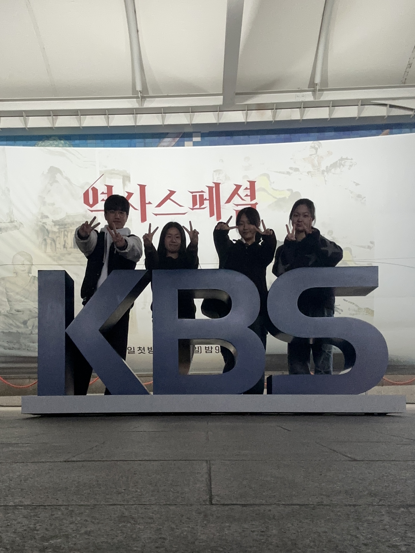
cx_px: 208
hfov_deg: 46.8
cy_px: 276
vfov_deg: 60.0
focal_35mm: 30
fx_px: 480
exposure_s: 1/60
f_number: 1.9
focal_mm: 2.69
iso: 125
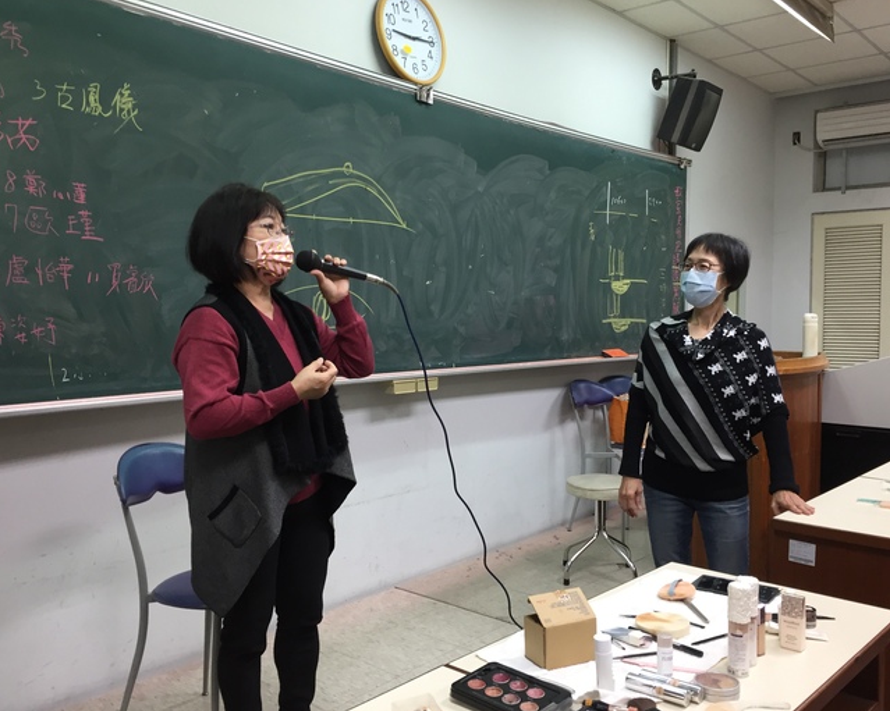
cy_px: 351
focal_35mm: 31
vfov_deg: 47.1
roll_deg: -0.7
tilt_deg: -4.0
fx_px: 816
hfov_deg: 57.2
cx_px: 464
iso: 64
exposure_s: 1/30
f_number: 2.2
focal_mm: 4.15
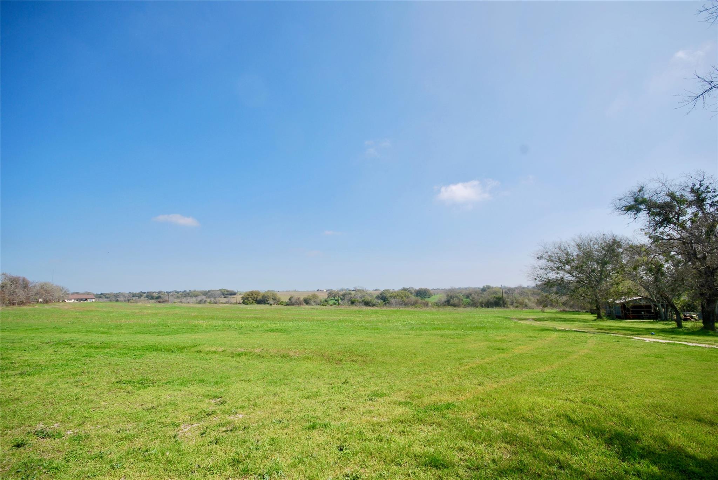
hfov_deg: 100.3
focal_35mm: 15
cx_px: 359
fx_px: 299
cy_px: 240
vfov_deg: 77.5
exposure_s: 1/250
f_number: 8
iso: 100
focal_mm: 10
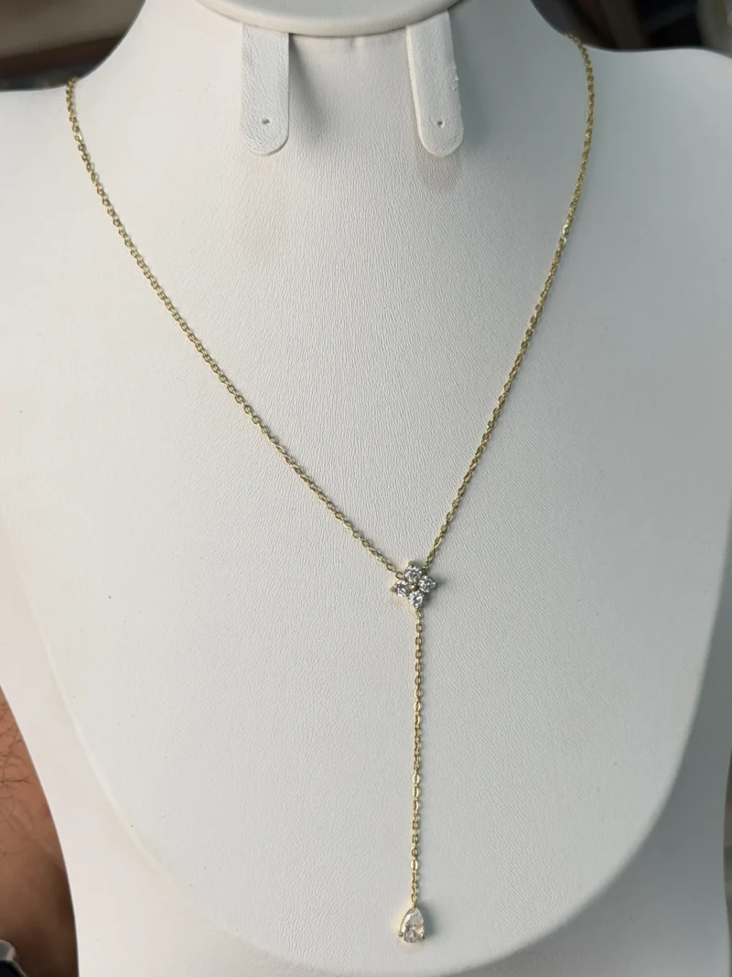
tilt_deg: -55.9
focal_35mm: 48
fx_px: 1354
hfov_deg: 30.3
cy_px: 488
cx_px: 366
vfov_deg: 39.7
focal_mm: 6.76
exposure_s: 1/987
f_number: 1.78
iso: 80
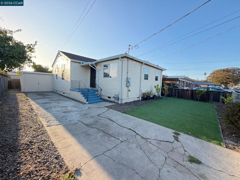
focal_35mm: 14
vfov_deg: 85.7
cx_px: 120
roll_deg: -2.3
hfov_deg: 102.1
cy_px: 90
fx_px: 97
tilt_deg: -4.4
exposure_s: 1/138
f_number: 2.2
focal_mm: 2.22
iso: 64
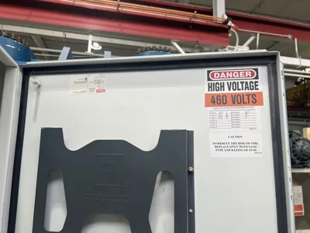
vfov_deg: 53.1
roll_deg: -1.0
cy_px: 116
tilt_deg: +8.9
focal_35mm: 26
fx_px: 233
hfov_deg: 67.3
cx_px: 155
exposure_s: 1/120
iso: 50
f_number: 1.5
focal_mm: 5.7
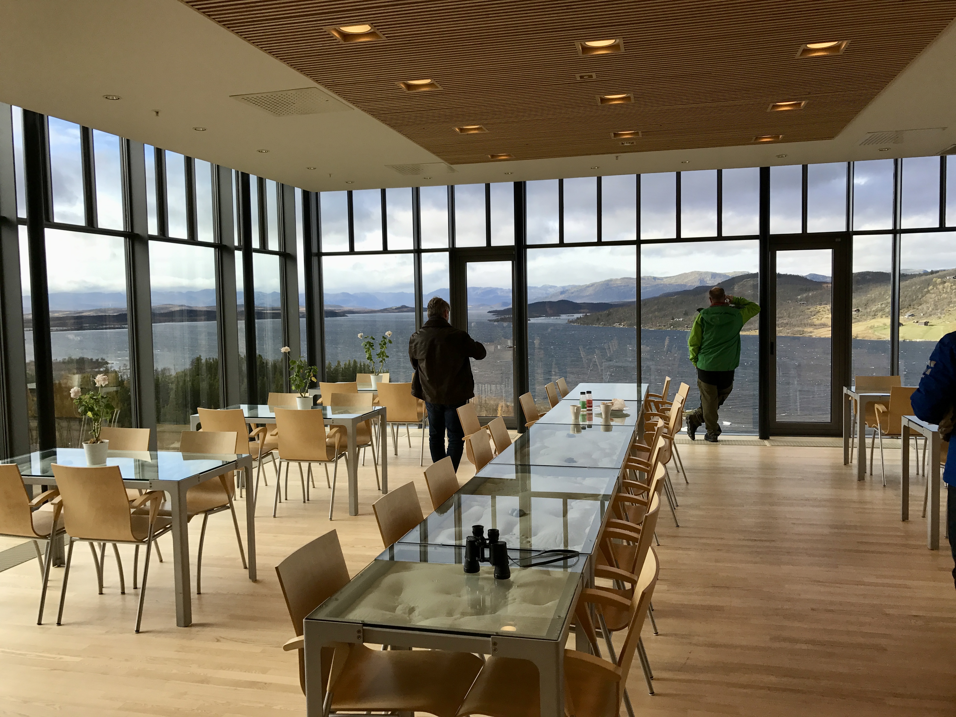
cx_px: 478
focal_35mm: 28
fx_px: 773
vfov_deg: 49.7
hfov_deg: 63.4
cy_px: 358
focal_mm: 3.99
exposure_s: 1/532
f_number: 1.8
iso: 20
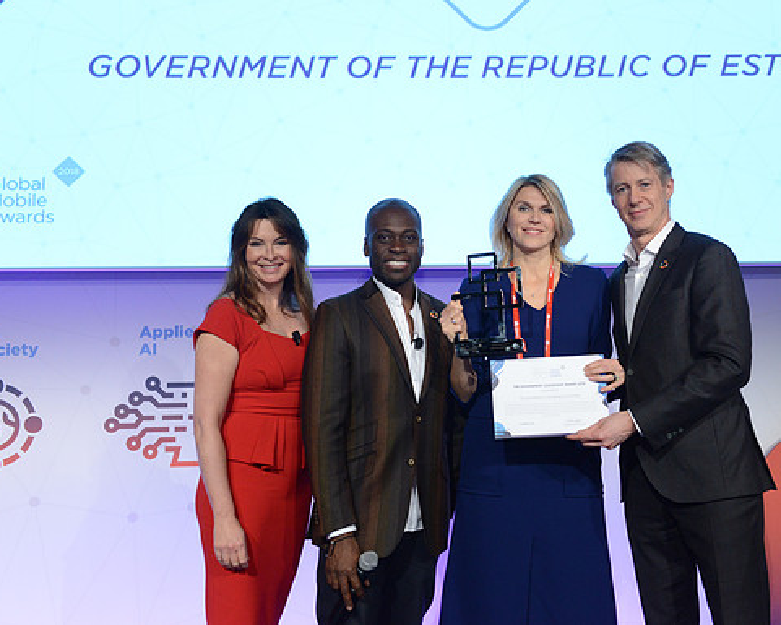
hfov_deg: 42.8
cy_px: 312
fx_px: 994
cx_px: 447
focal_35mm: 43
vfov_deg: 34.9
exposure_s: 1/100
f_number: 6.3
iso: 2500
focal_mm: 38
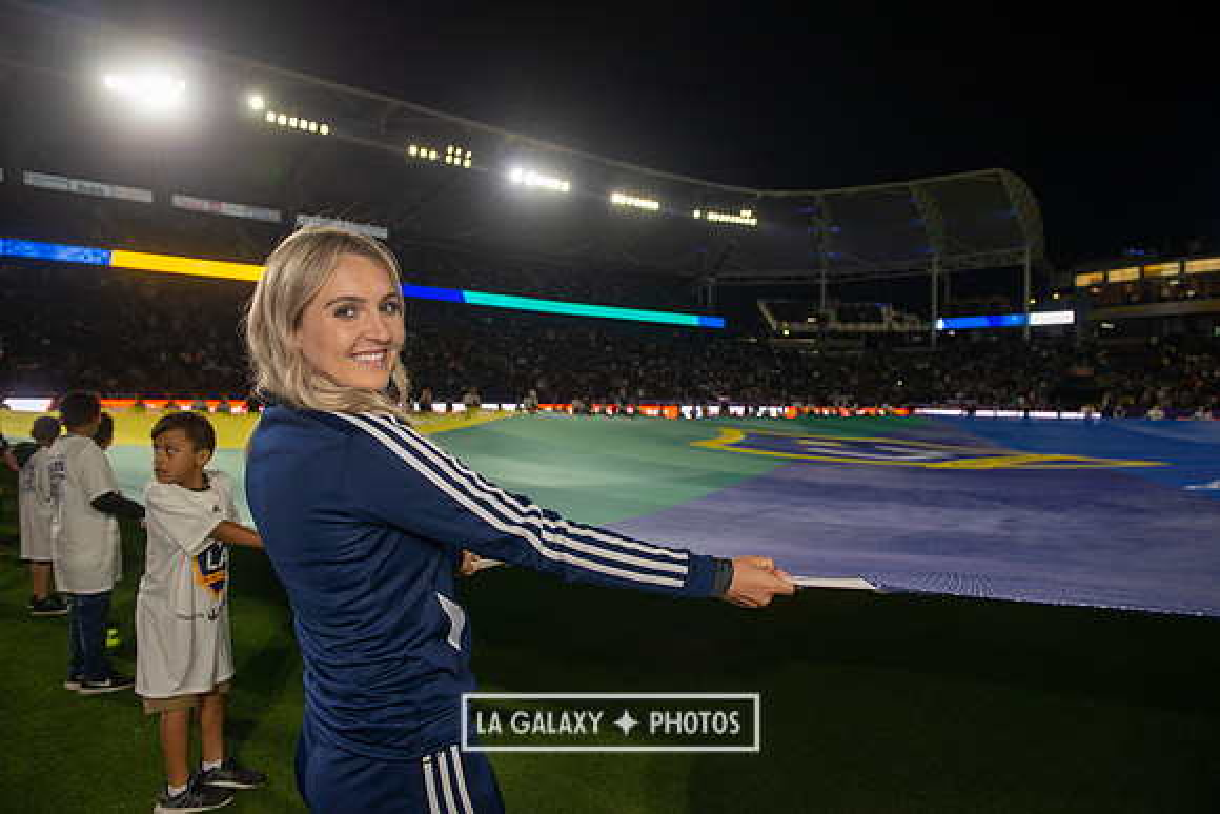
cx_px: 610
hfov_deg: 73.7
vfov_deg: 53.2
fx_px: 813
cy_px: 407
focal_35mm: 24
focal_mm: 24
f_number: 4
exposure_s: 1/500
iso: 800
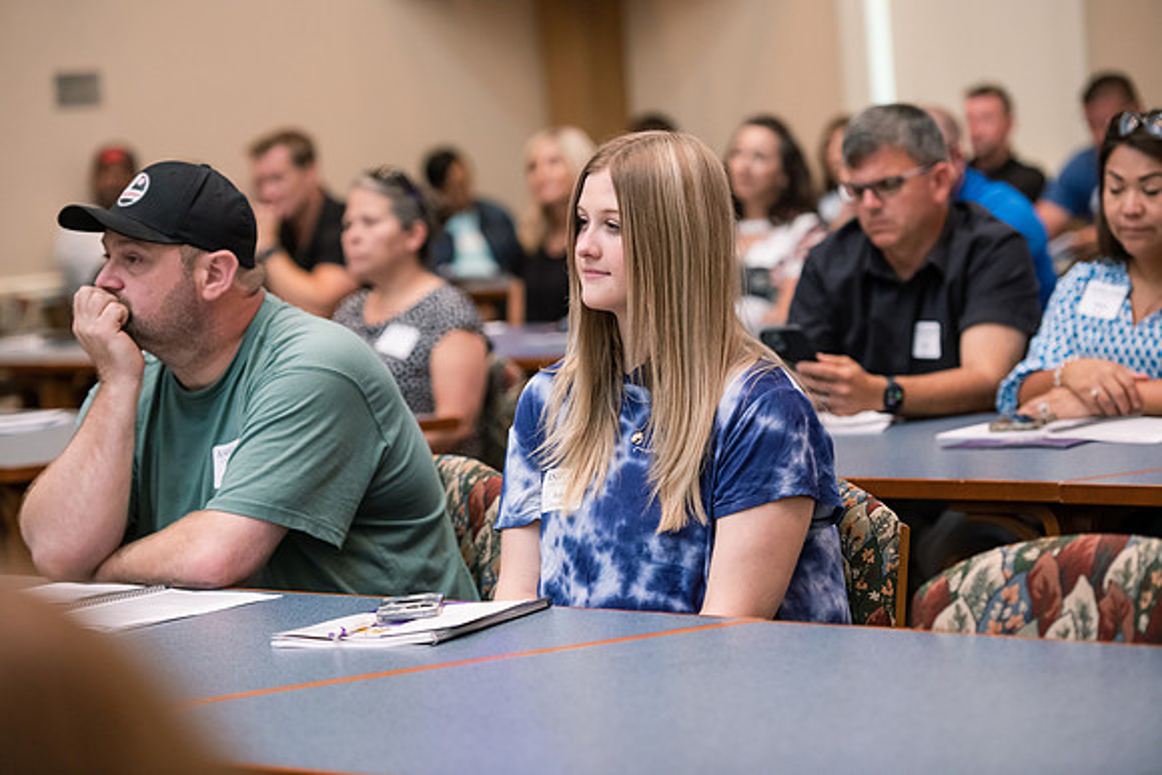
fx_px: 3616
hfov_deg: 18.3
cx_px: 581
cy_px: 388
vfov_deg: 12.2
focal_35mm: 112
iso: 2000
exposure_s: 1/160
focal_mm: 112
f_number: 3.2
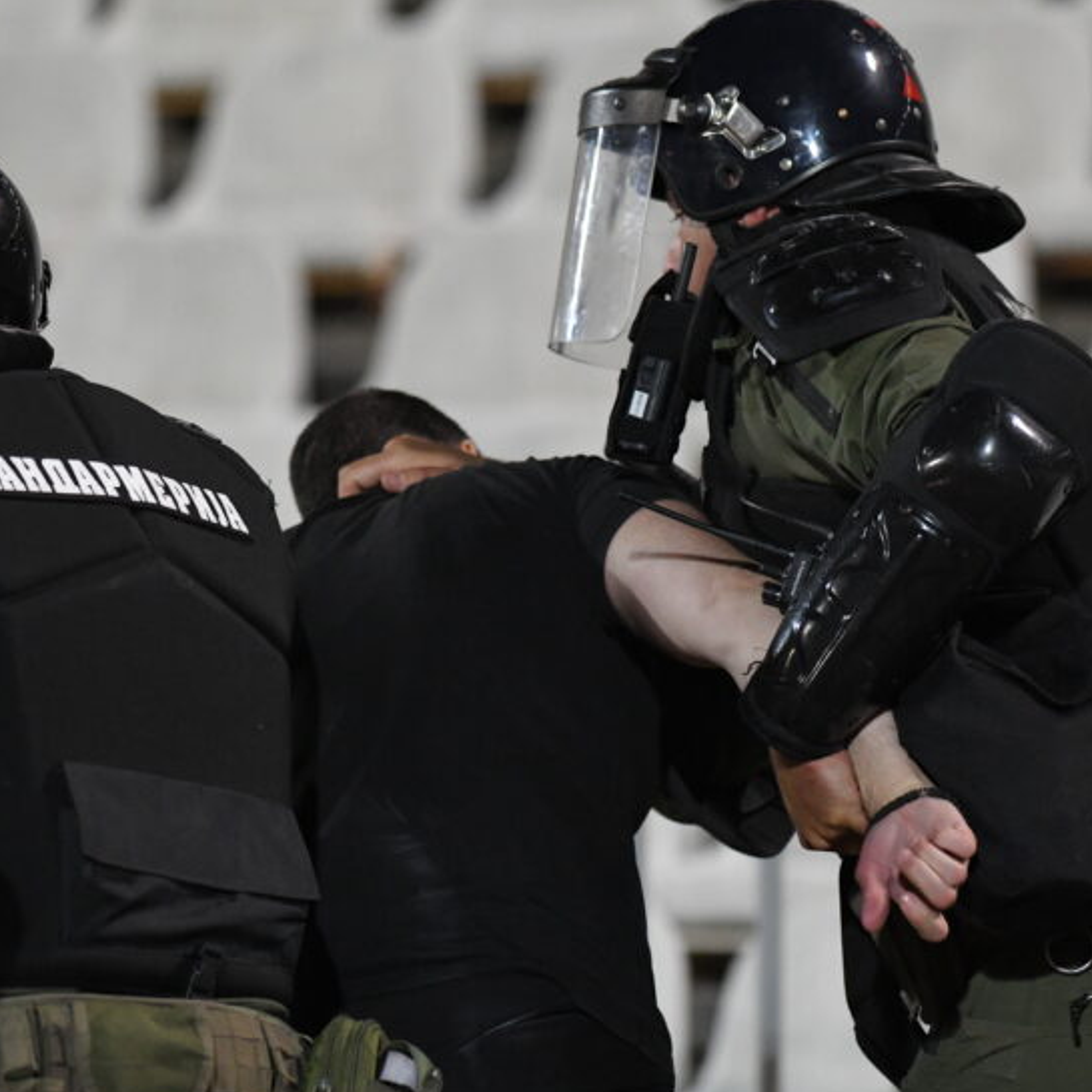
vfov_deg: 3.7
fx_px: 17096
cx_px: 523
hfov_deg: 3.7
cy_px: 664
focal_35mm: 479
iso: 6400
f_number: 4
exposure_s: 1/2000
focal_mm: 300
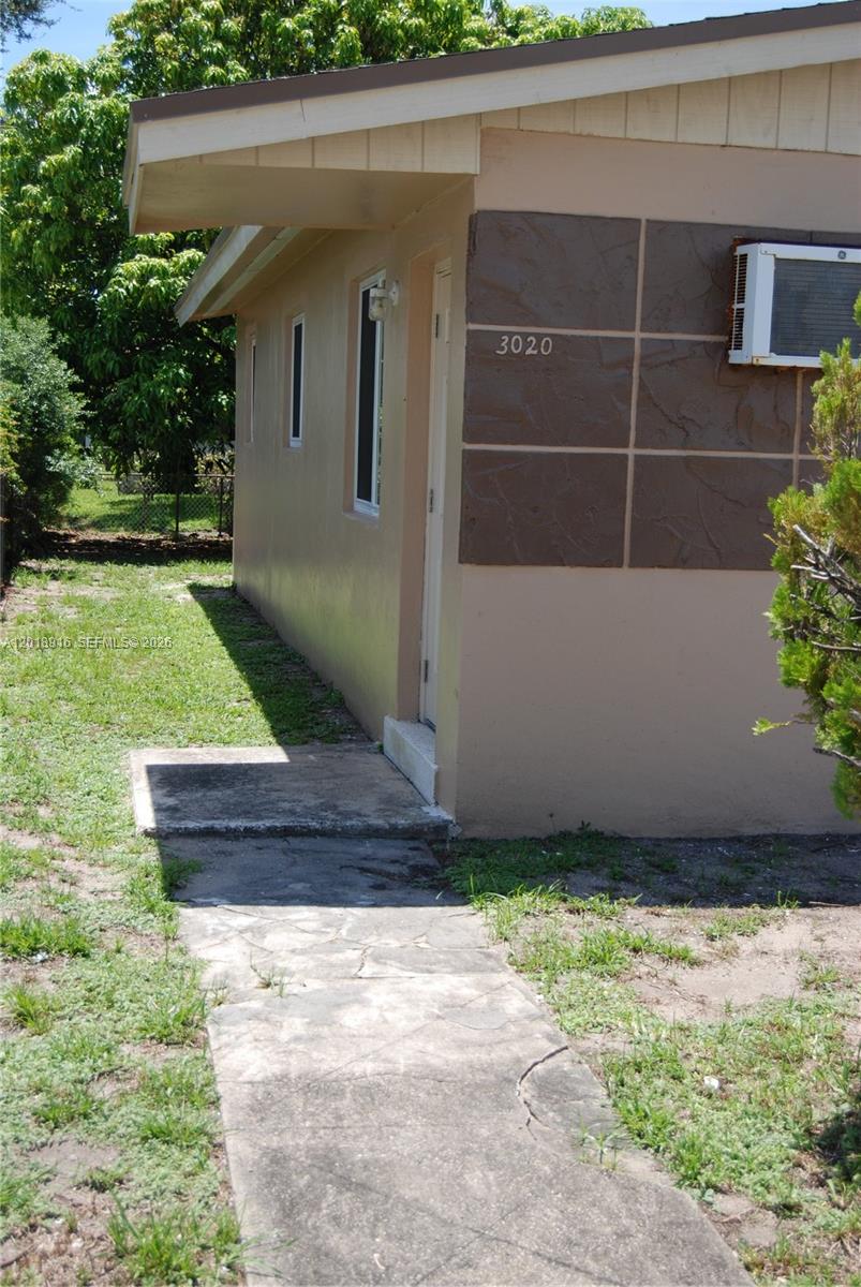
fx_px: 1717
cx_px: 430
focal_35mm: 48
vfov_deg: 41.1
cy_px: 644
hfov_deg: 28.1
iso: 140
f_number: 4.5
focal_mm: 32
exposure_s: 1/500
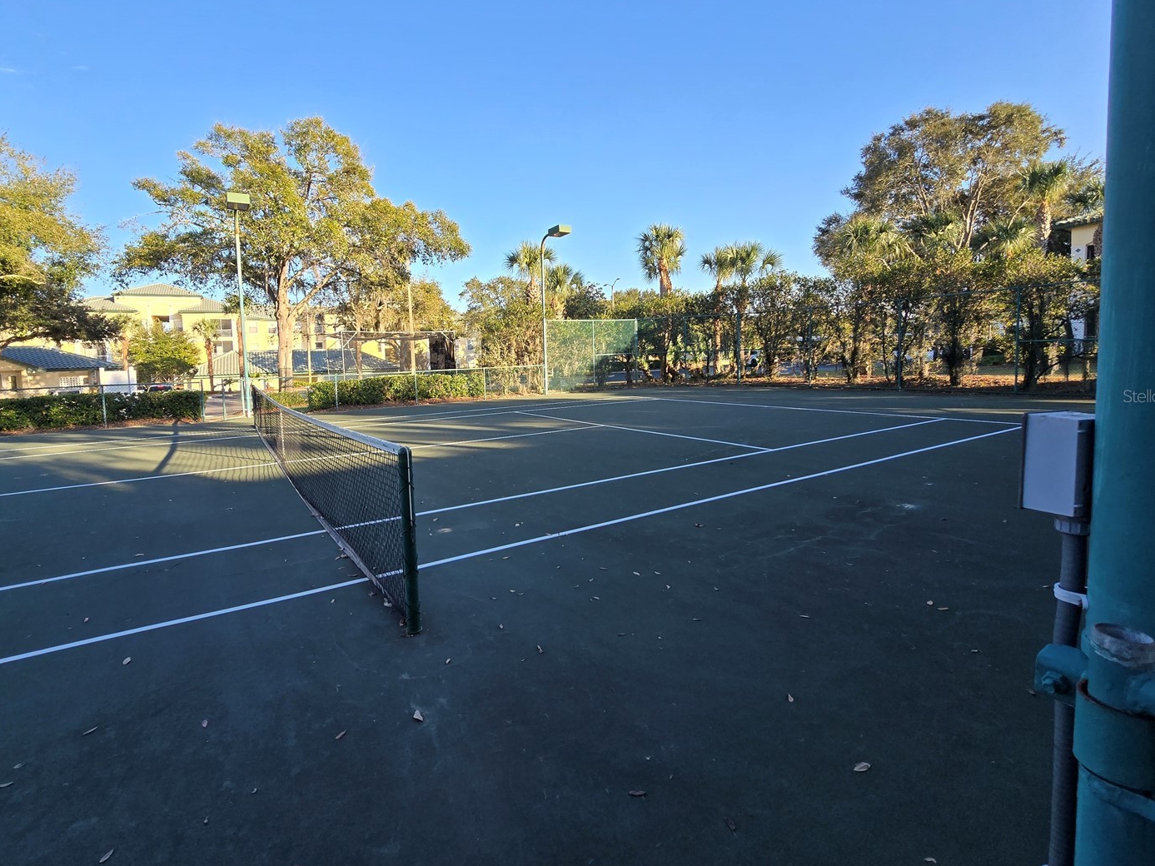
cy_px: 396
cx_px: 535
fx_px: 500
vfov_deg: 81.6
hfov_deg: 98.0
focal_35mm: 15
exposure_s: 1/688
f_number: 2.2
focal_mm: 2.2
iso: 50
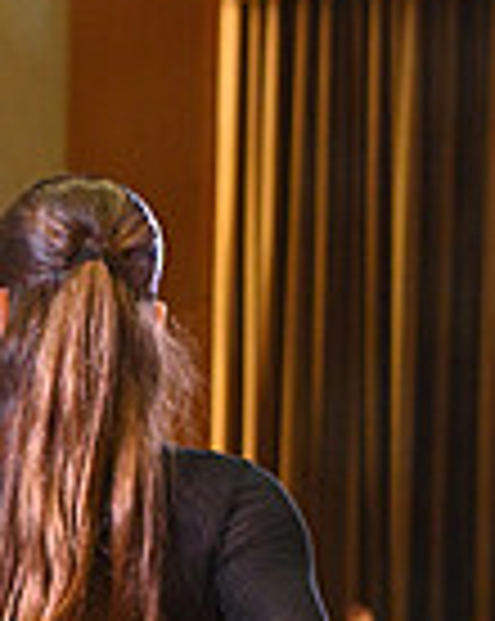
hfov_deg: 5.6
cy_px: 1094
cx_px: -173
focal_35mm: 276
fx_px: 5065
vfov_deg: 6.9
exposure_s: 1/400
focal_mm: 70
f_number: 5.6
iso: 4000
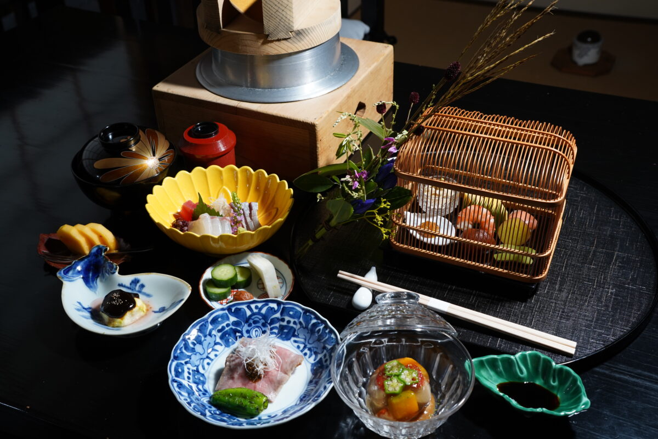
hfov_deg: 46.4
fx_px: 768
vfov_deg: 31.9
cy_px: 220
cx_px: 329
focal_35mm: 42
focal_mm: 42
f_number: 9
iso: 400
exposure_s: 1/2.5
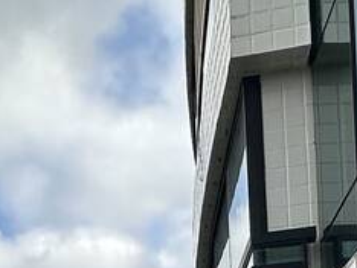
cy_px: 576
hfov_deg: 22.1
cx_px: 20
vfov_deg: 13.9
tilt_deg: +2.2
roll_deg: +1.5
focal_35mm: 86
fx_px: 888
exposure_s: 1/1618
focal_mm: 2.22
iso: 50
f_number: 2.2
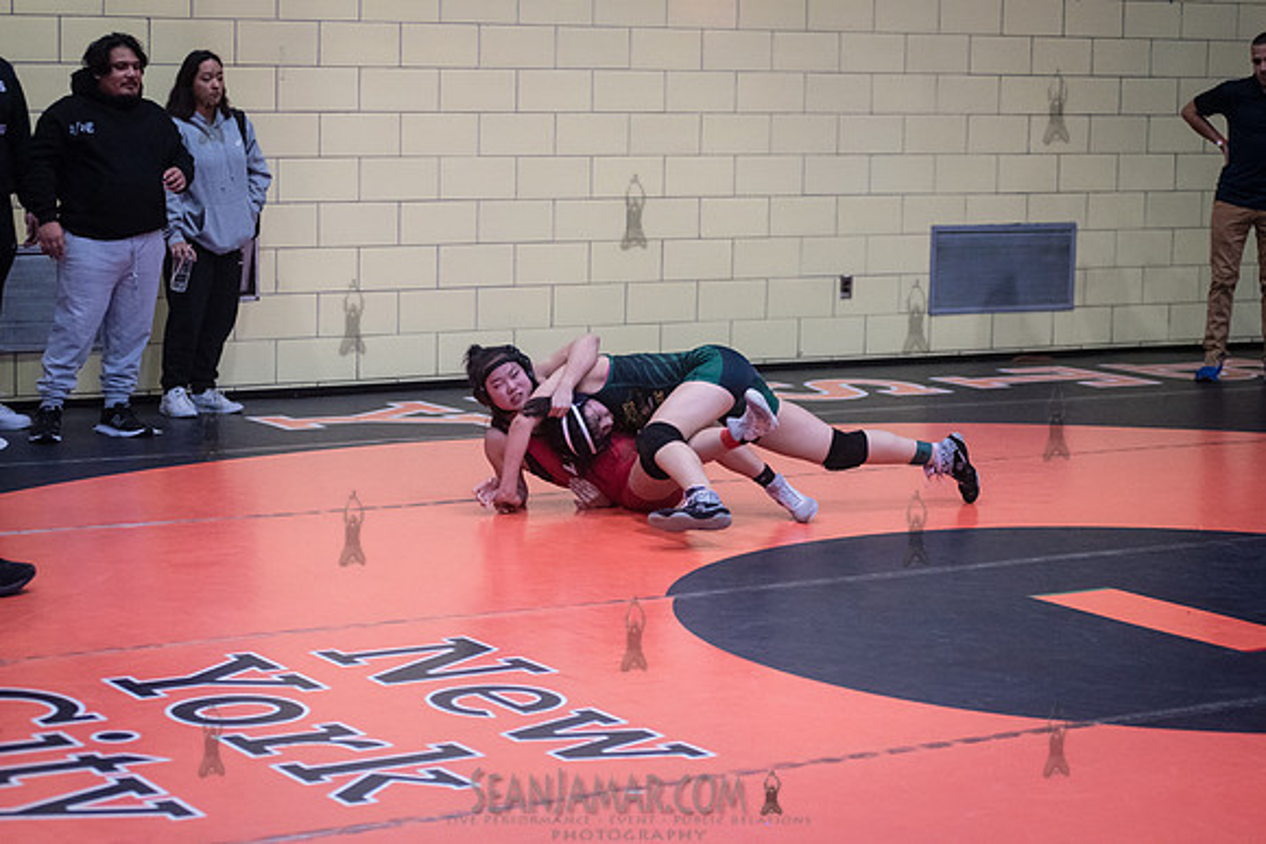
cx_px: 633
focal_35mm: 80
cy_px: 422
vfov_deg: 17.1
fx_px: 2814
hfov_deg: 25.4
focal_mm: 80
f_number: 3.5
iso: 8000
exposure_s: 1/640
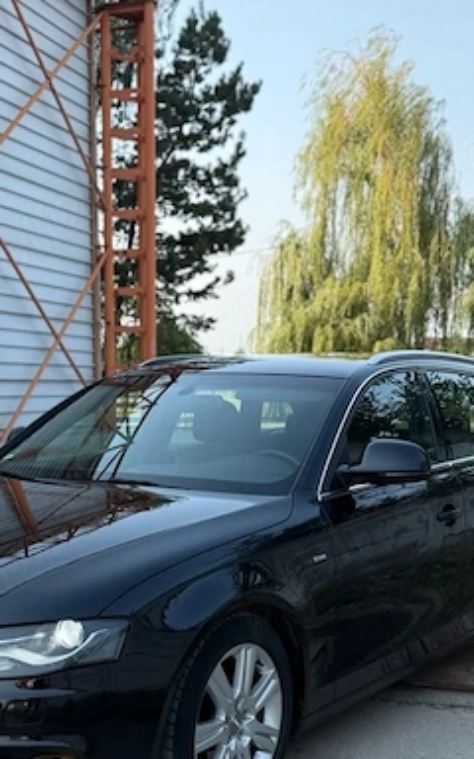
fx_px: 1095
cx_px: 134
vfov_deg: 37.1
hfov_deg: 24.2
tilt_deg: -9.8
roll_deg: -0.1
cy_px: 583
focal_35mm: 53
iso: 100
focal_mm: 6.76
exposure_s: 1/1553
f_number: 1.78
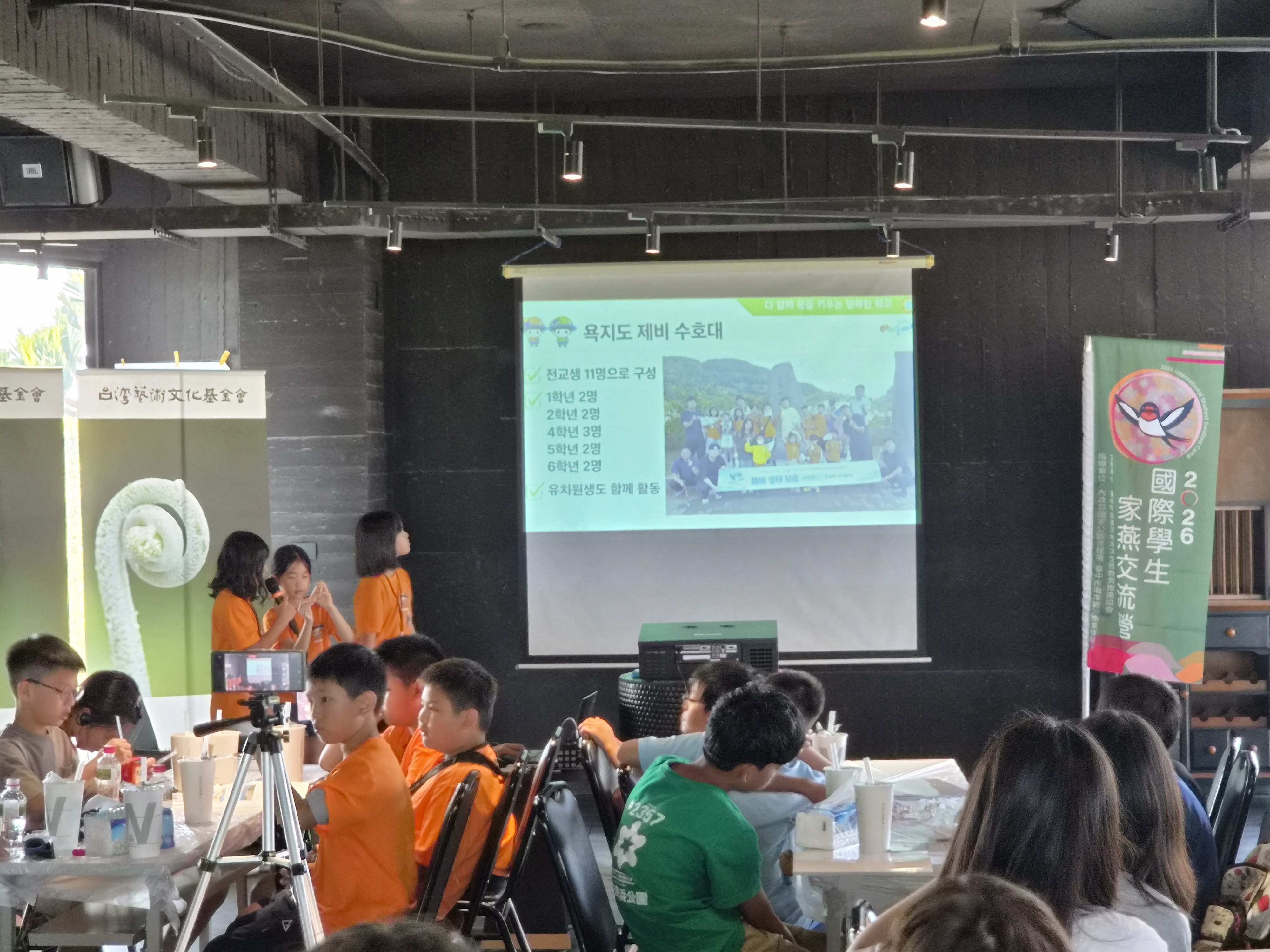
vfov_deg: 21.3
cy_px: 476
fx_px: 2531
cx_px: 635
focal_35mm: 69
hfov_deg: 28.2
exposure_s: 1/120
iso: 250
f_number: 2.4
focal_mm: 7
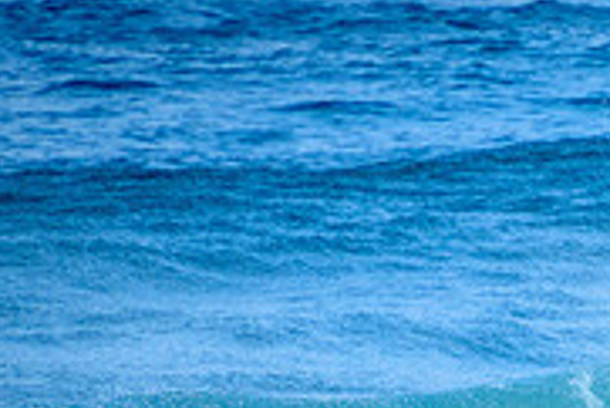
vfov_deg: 0.9
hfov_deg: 1.3
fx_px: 26623
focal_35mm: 1570
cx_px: 641
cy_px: 476
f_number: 5.6
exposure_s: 1/1250
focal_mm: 400
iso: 450
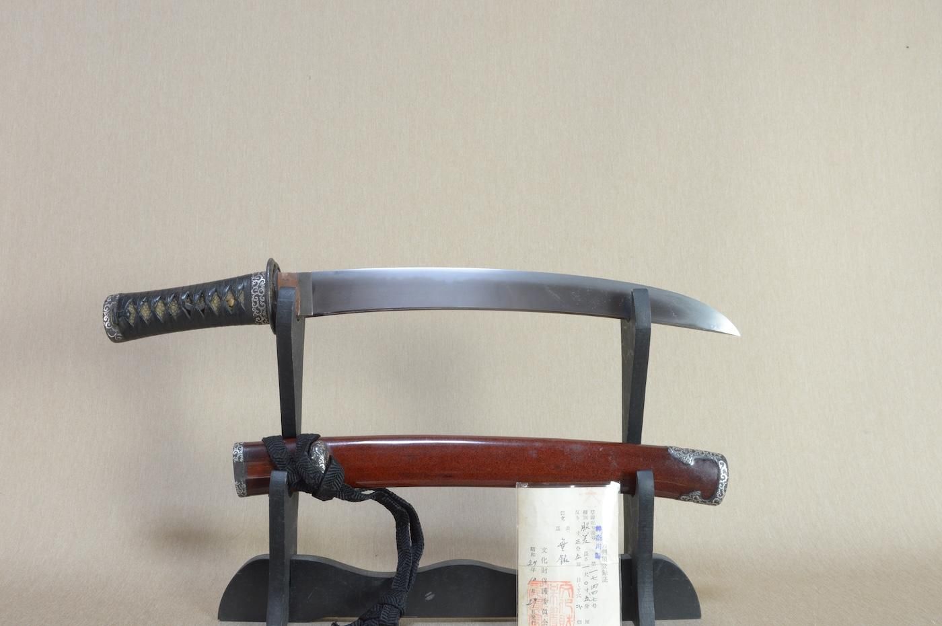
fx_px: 784
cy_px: 313
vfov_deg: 43.5
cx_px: 471
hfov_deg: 62.0
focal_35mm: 30
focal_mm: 20
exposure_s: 1/1.6
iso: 400
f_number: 11
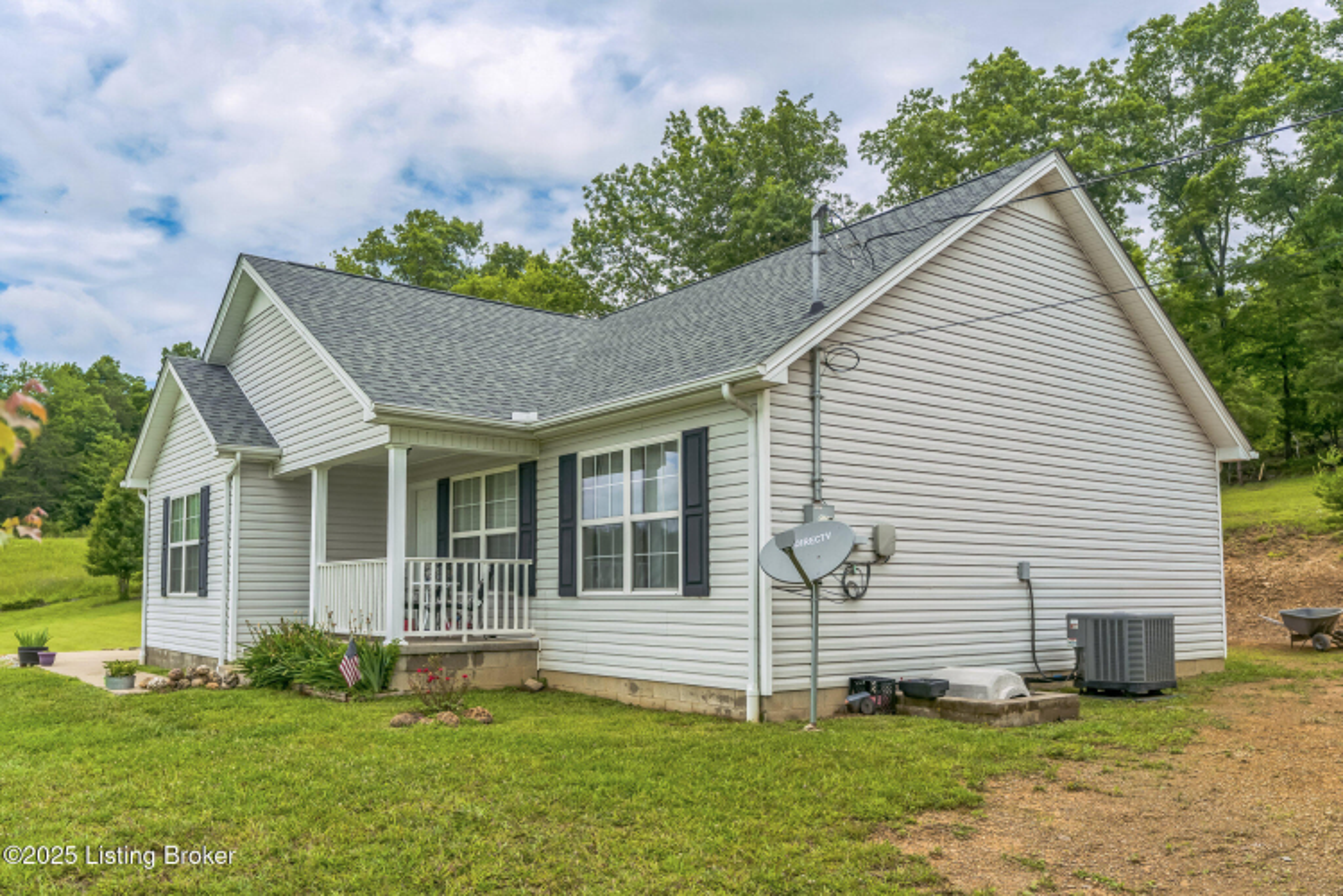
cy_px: 448
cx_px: 672
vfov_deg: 47.9
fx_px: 1007
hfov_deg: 67.4
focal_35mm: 27
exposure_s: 1/500
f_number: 2.8
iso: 100
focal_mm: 27
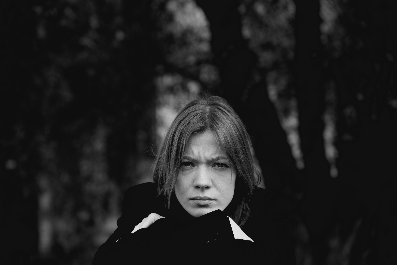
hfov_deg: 27.0
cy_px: 132
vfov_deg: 18.2
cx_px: 198
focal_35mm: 75
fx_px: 827
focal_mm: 75
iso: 160
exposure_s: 1/400
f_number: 3.5
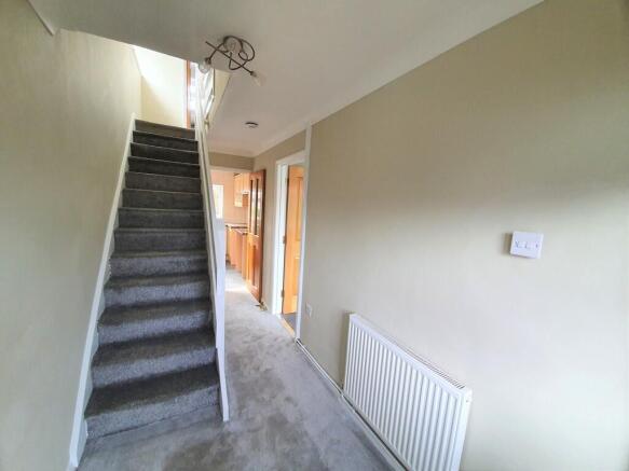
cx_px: 314
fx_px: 236
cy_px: 236
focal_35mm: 13
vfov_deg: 89.9
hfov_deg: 106.2
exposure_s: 1/40
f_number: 2.2
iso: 320
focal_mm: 1.8
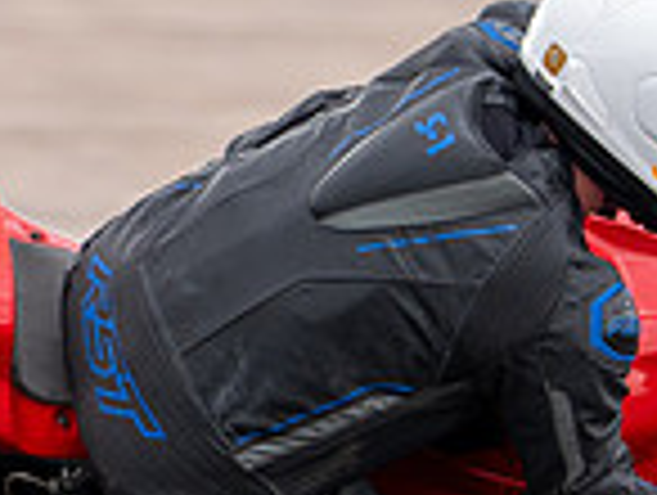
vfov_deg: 0.7
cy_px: 460
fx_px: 39143
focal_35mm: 2059
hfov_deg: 1.0
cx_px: -97
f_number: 4.5
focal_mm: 400
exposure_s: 1/400
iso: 400
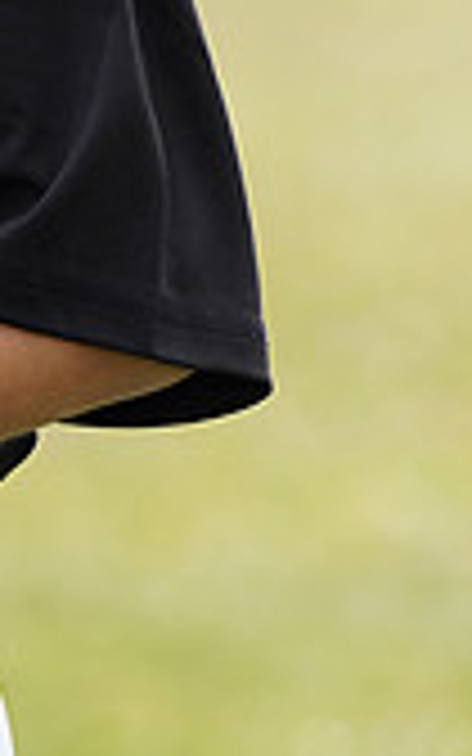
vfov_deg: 3.3
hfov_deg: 2.1
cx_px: -326
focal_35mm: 627
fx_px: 12905
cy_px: -360
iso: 100
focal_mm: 178
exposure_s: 1/250
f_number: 5.6
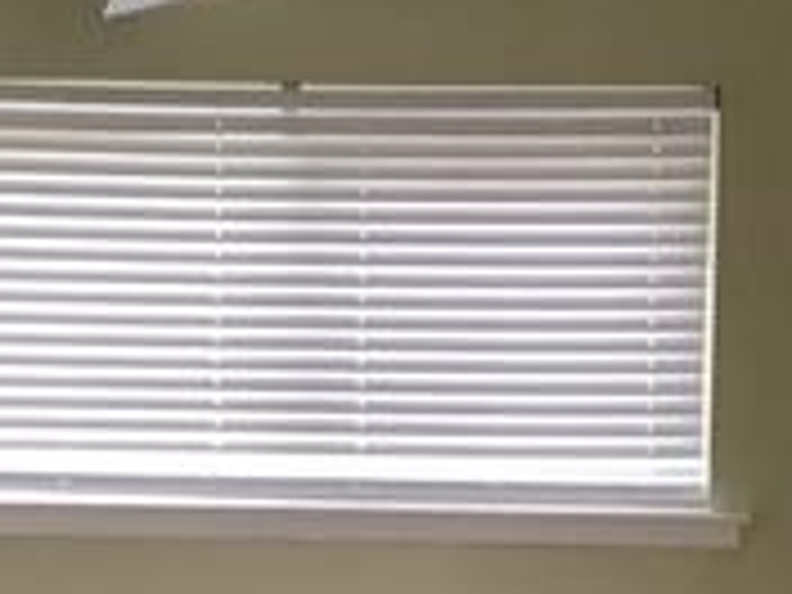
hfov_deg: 17.4
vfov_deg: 12.9
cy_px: 621
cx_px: 288
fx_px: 2585
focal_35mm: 113
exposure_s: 1/40
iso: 250
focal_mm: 3.3
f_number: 2.4
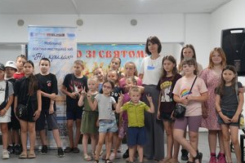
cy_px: 88
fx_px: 354
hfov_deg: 38.2
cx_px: 112
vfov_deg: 26.0
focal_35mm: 52
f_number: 4
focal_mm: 39
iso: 1600
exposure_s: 1/160
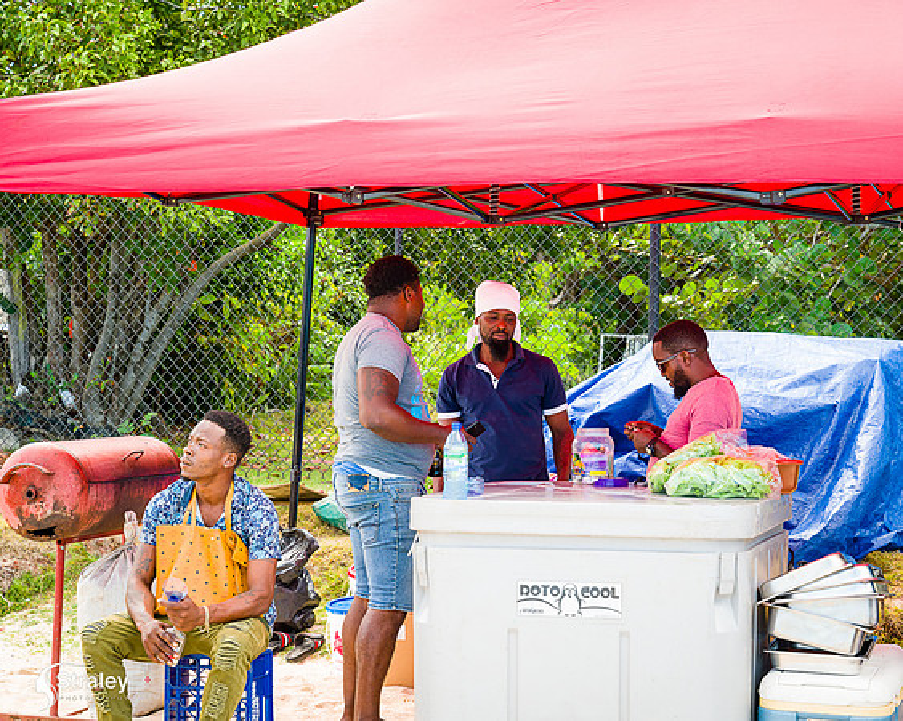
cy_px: 360
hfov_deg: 24.2
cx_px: 529
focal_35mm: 79
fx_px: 2106
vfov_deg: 19.4
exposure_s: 1/320
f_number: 6.3
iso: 720
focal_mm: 70
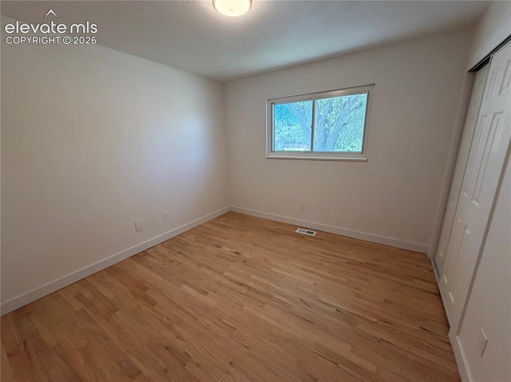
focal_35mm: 14
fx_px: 207
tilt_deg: -14.7
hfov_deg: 102.1
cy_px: 191
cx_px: 256
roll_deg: +1.5
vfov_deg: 85.6
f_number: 2.2
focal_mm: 2.22
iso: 250
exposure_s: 1/120
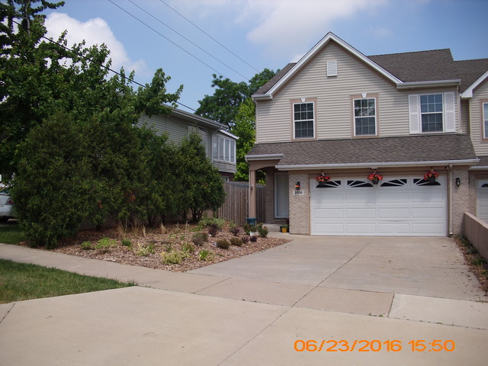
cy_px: 183
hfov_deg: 51.4
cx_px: 244
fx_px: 508
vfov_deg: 39.7
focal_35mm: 36
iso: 80
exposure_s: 1/160
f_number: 7.8
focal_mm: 6.3
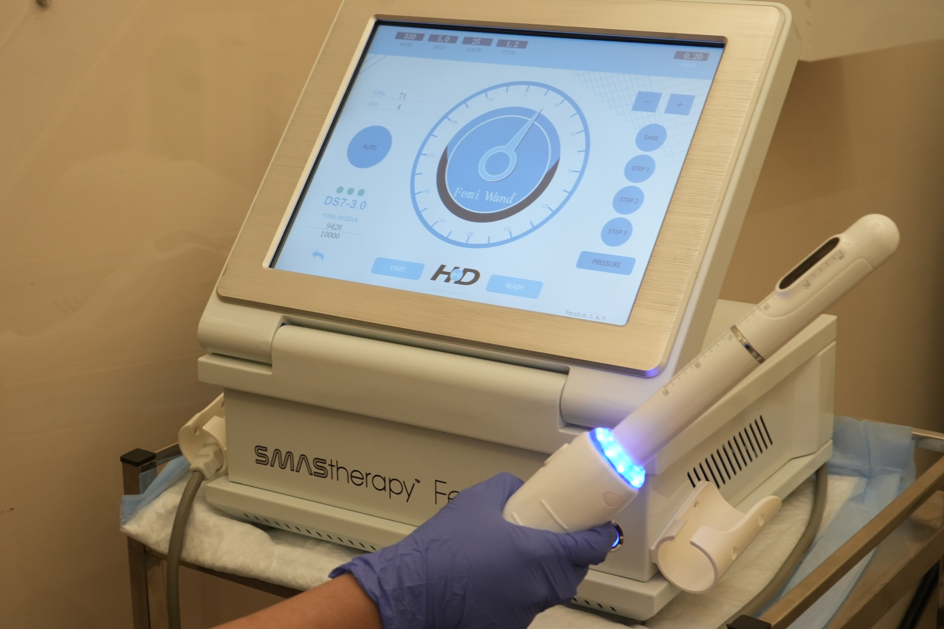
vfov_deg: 21.6
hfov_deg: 31.9
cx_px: 472
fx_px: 1652
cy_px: 314
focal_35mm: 63
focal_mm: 42
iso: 1250
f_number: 5.6
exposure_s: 1/100
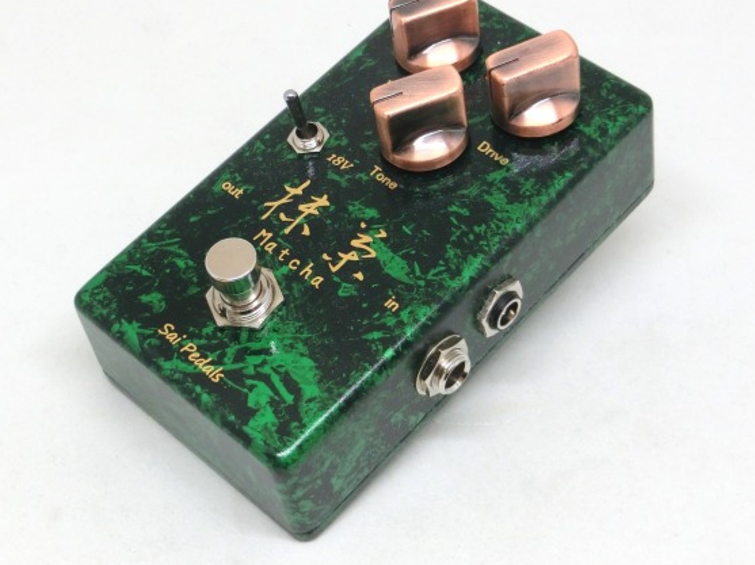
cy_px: 272
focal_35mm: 69
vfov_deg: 21.3
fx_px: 1504
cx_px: 356
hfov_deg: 28.2
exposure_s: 1/80
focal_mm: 10.7
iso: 400
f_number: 5
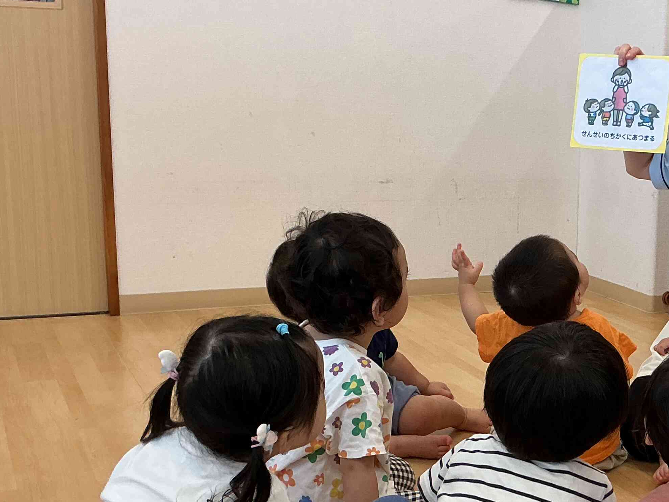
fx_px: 1140
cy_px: 322
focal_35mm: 59
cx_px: 608
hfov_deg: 31.1
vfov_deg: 24.7
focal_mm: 3
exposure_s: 1/120
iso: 50
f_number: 1.8
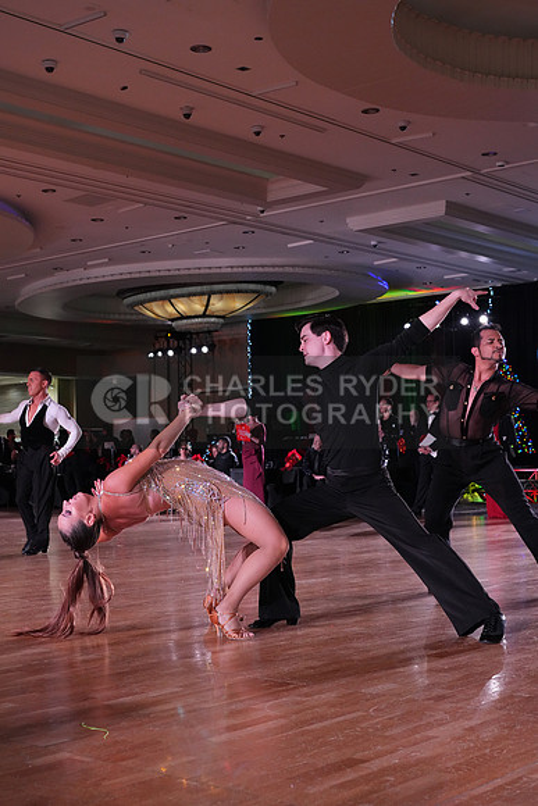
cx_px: 269
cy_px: 403
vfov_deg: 40.3
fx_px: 1098
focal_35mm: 49
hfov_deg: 27.5
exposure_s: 1/200
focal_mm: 49
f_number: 6.3
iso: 4000
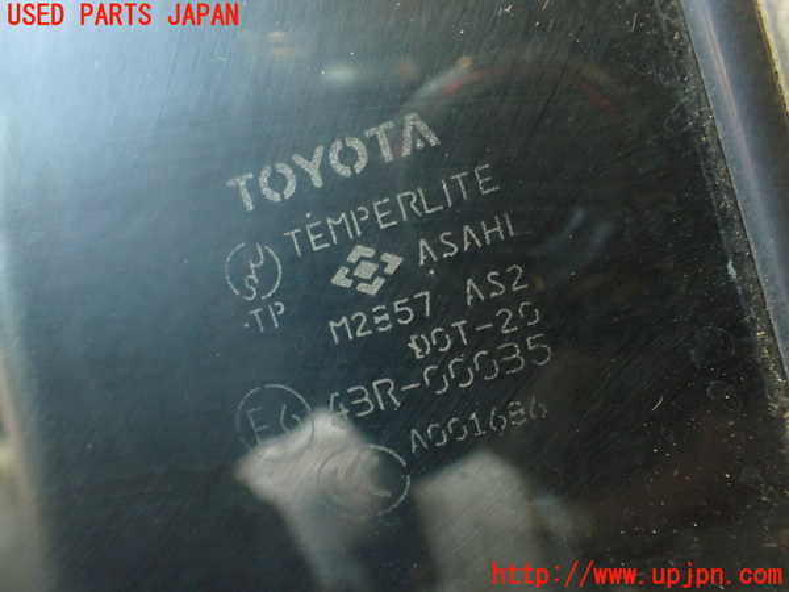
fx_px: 729
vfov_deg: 44.2
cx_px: 394
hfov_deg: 56.8
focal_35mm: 32
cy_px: 296
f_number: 2.4
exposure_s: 1/25
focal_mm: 5.79
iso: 800
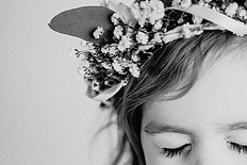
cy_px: 171
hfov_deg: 32.0
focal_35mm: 60
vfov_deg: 21.7
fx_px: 412
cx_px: 216
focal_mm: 24
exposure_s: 1/160
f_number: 2.5
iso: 100
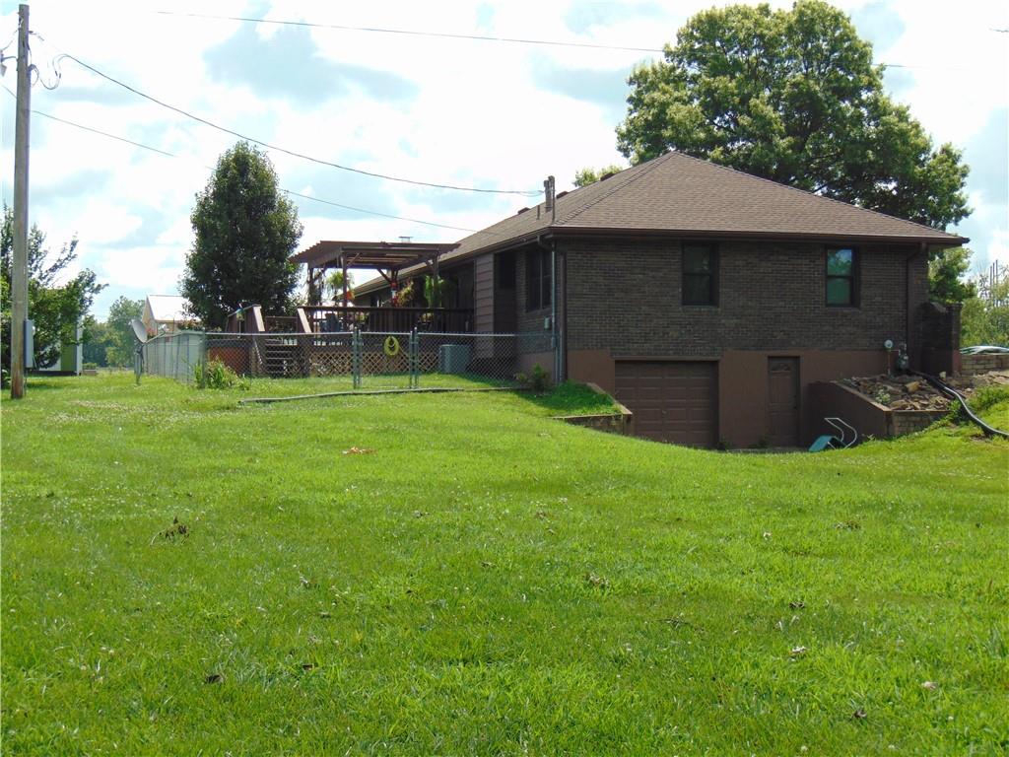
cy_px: 378
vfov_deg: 29.1
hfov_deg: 38.2
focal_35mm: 50
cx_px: 504
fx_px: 1457
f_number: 3.5
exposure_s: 1/640
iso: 80
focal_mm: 9
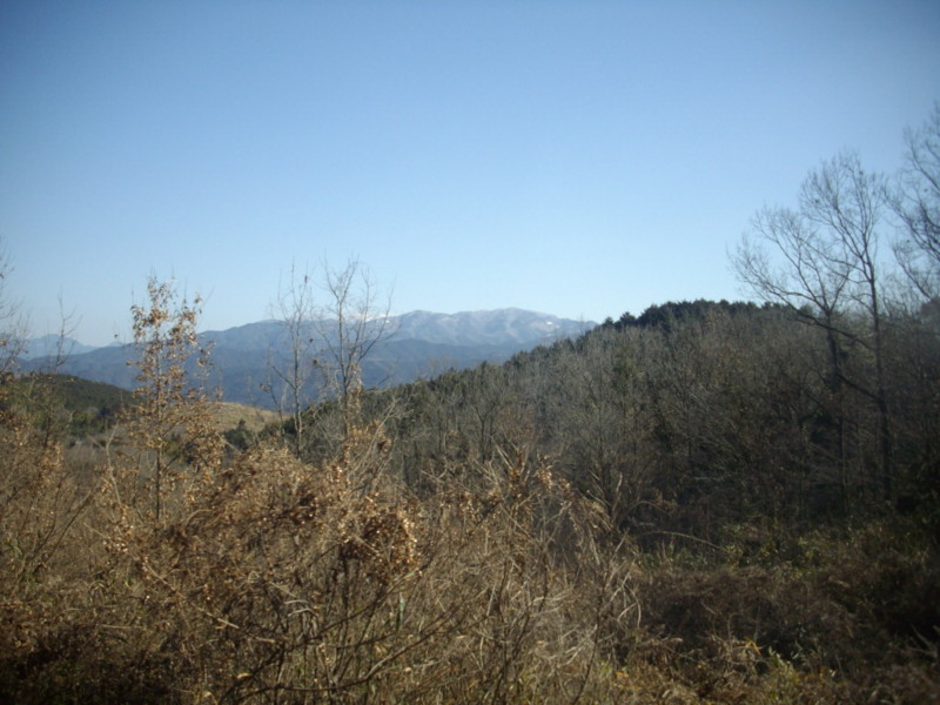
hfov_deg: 50.1
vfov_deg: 38.7
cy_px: 352
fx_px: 1005
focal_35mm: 37
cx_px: 470
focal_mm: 6.2
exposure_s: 1/200
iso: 80
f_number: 5.6
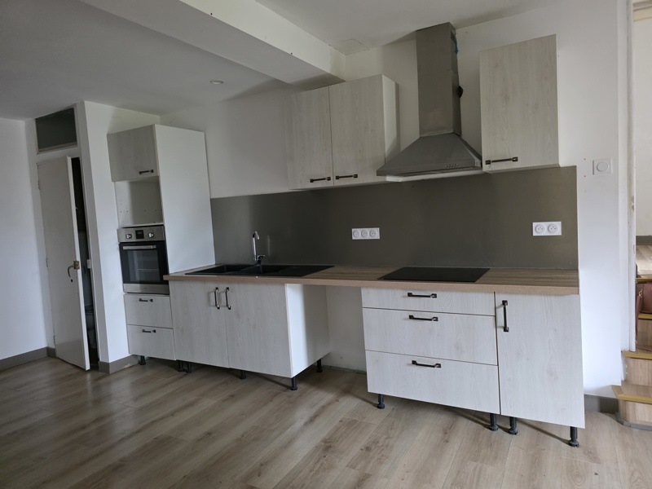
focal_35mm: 23
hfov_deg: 73.9
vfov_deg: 58.9
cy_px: 244
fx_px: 433
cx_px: 326
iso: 1250
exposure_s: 1/100
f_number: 1.7
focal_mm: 6.3
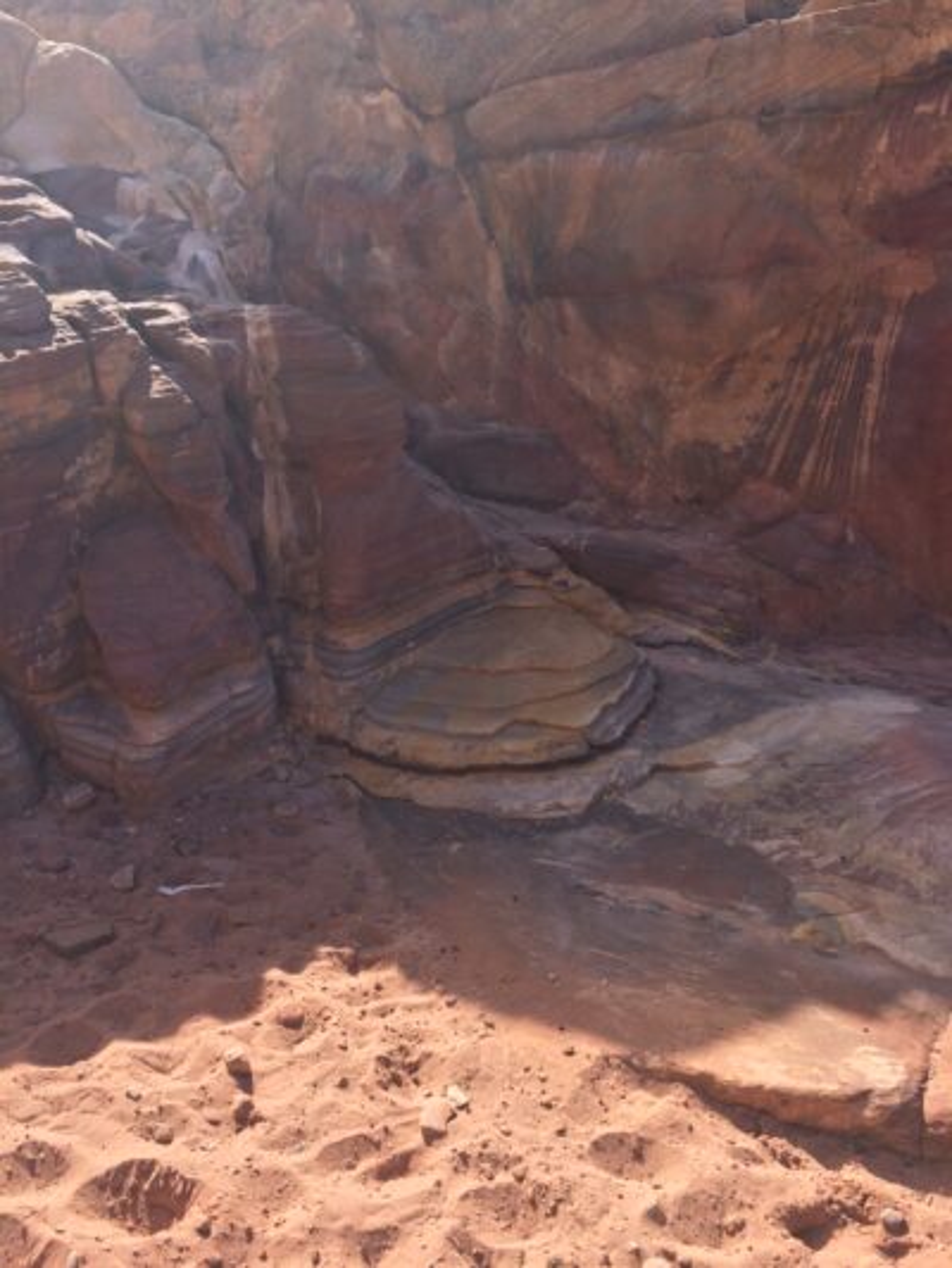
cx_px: 476
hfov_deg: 46.8
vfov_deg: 60.0
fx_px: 1100
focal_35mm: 30
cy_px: 634
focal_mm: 4.12
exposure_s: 1/1172
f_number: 2.2
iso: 32
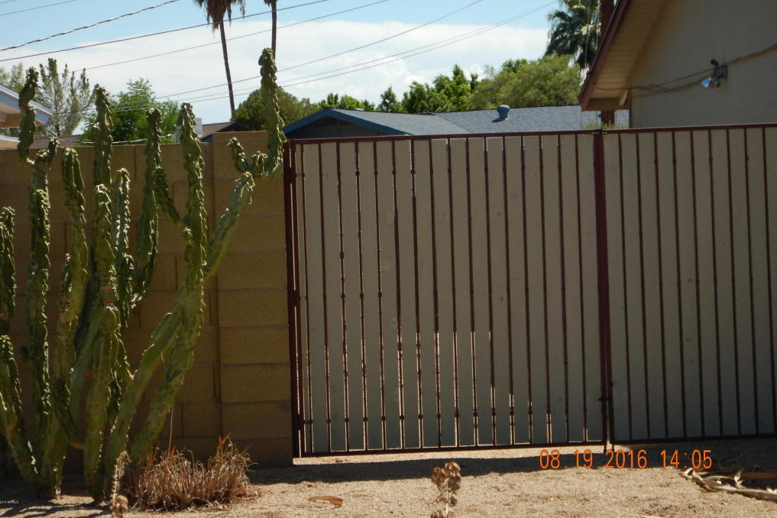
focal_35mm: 89
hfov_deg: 22.9
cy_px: 227
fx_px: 1921
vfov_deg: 15.4
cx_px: 389
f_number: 4.7
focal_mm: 15.3
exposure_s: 1/800
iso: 125
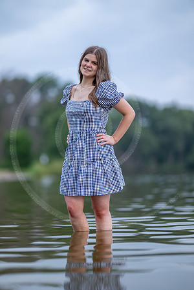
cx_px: 97
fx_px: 687
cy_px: 145
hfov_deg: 16.1
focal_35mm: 85
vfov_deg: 23.9
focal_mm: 85
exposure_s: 1/500
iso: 500
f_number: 1.2
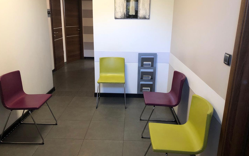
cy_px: 80
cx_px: 123
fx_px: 210
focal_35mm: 31
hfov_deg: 61.2
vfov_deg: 40.6
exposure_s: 1/33
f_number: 1.8
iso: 32
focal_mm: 3.99
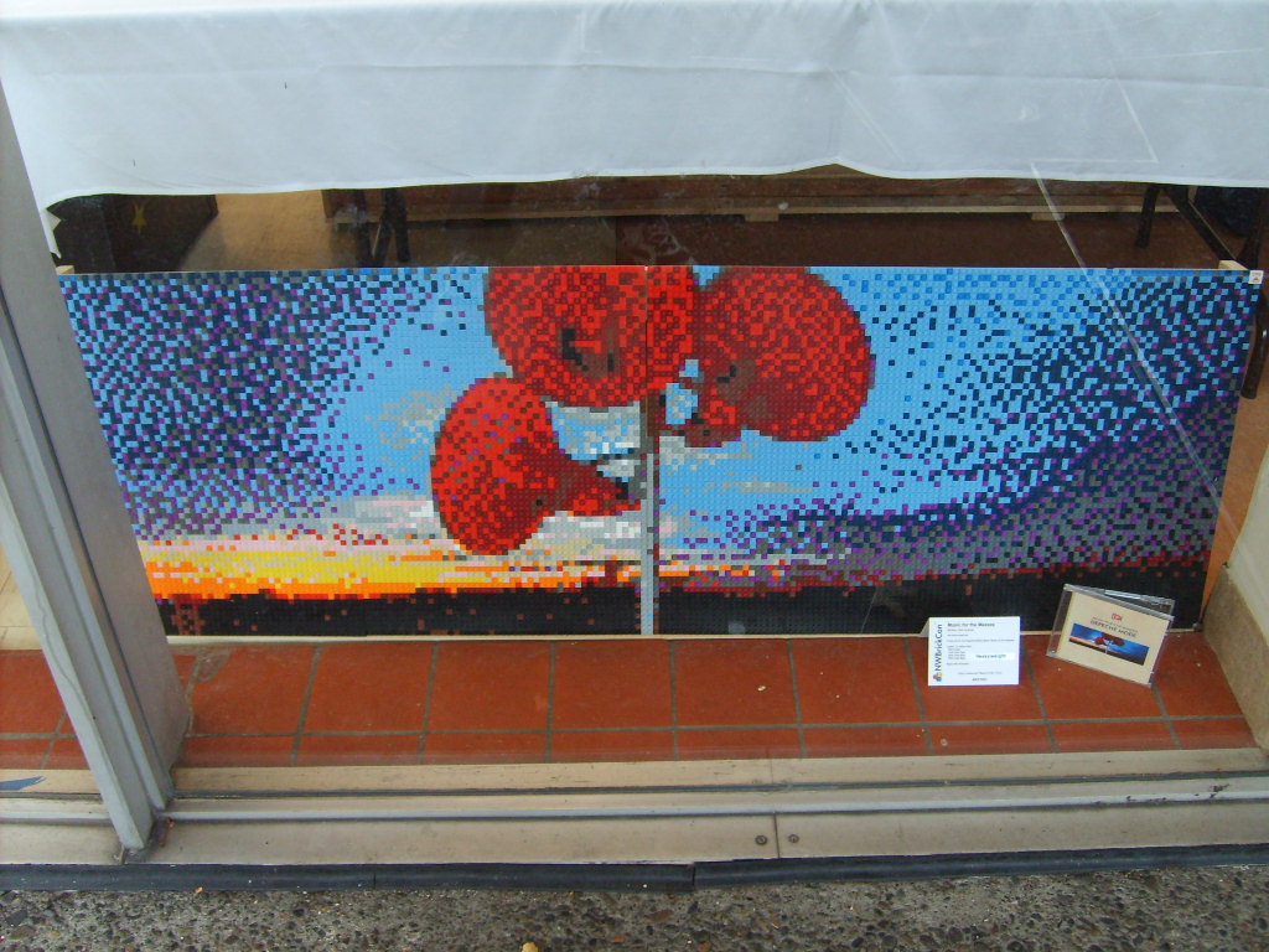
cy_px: 476
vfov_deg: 40.7
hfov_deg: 52.6
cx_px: 634
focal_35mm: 35
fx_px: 1283
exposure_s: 1/30
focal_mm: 5.8
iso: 100
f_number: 2.8
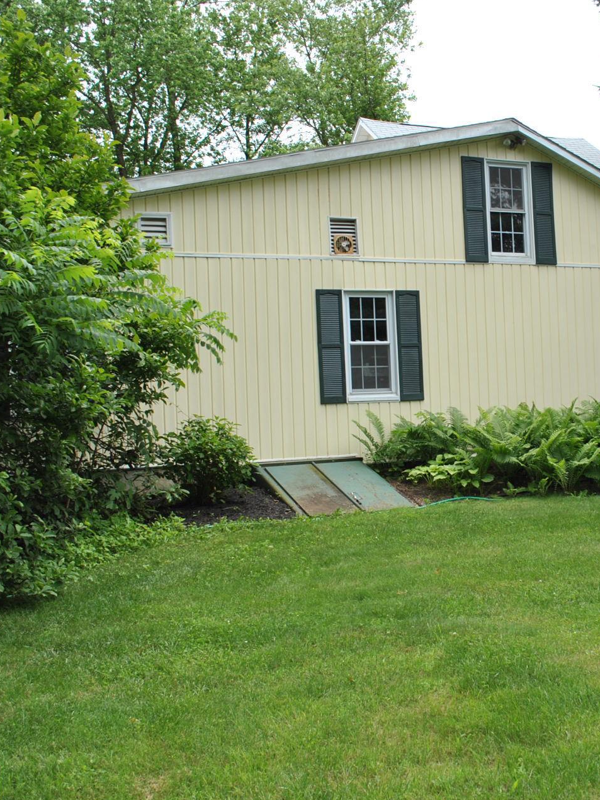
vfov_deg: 42.9
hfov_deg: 32.1
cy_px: 398
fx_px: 1017
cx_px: 472
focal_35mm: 44
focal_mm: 20
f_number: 7.1
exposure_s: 1/200
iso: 100
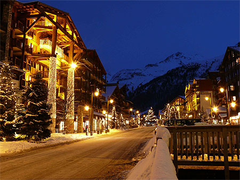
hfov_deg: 52.6
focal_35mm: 35
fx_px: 243
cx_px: 120
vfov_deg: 40.7
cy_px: 90
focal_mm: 7.4
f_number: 6.3
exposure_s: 2.5
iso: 100
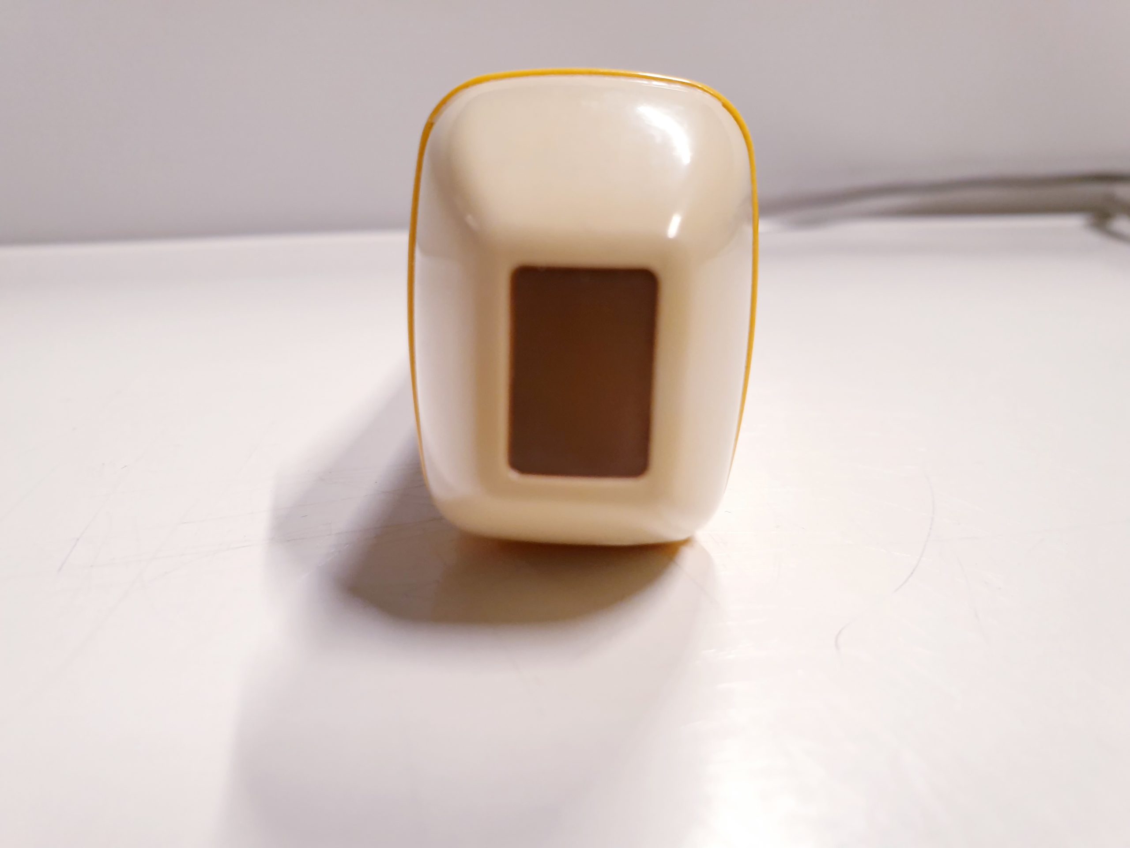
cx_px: 565
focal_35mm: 26
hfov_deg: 67.3
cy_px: 424
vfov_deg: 53.1
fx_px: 849
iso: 125
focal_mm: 4.3
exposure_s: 1/50
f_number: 2.4
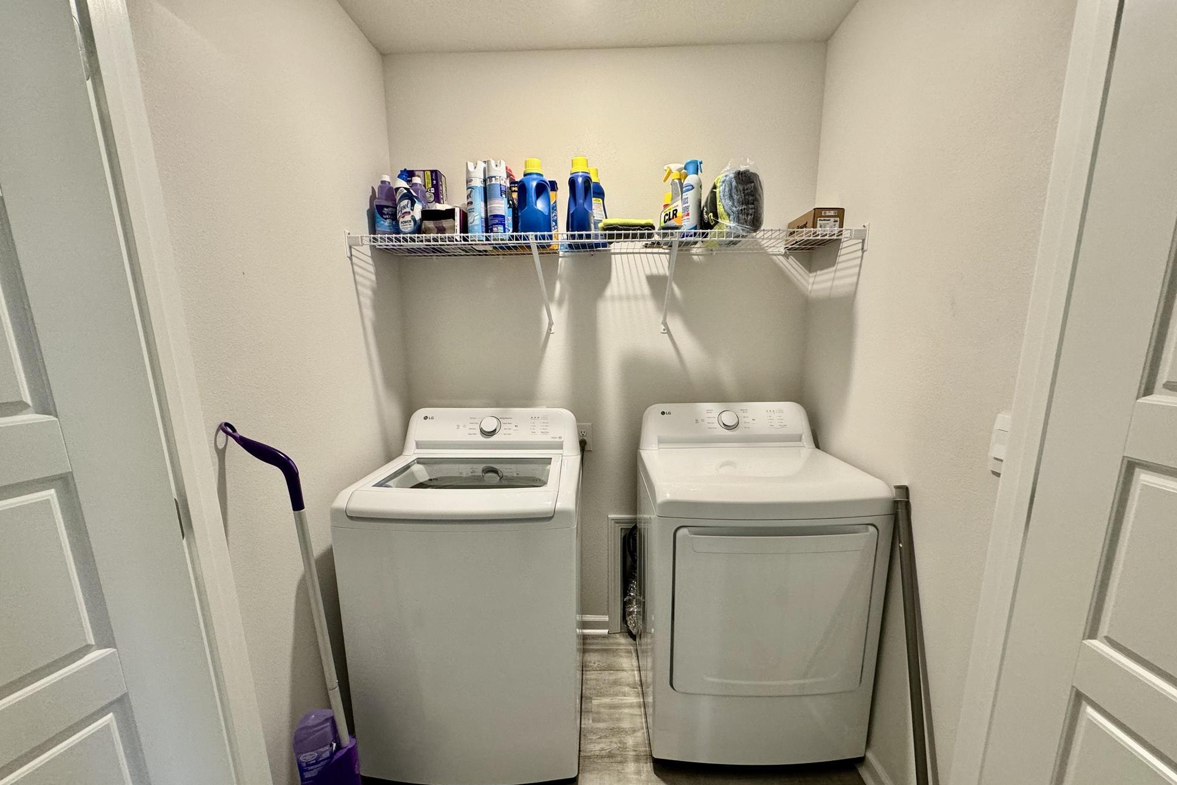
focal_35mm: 15
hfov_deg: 100.4
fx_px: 490
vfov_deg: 77.0
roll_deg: +0.3
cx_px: 590
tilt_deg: -12.5
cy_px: 437
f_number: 2.2
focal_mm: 2.22
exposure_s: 1/60
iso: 200
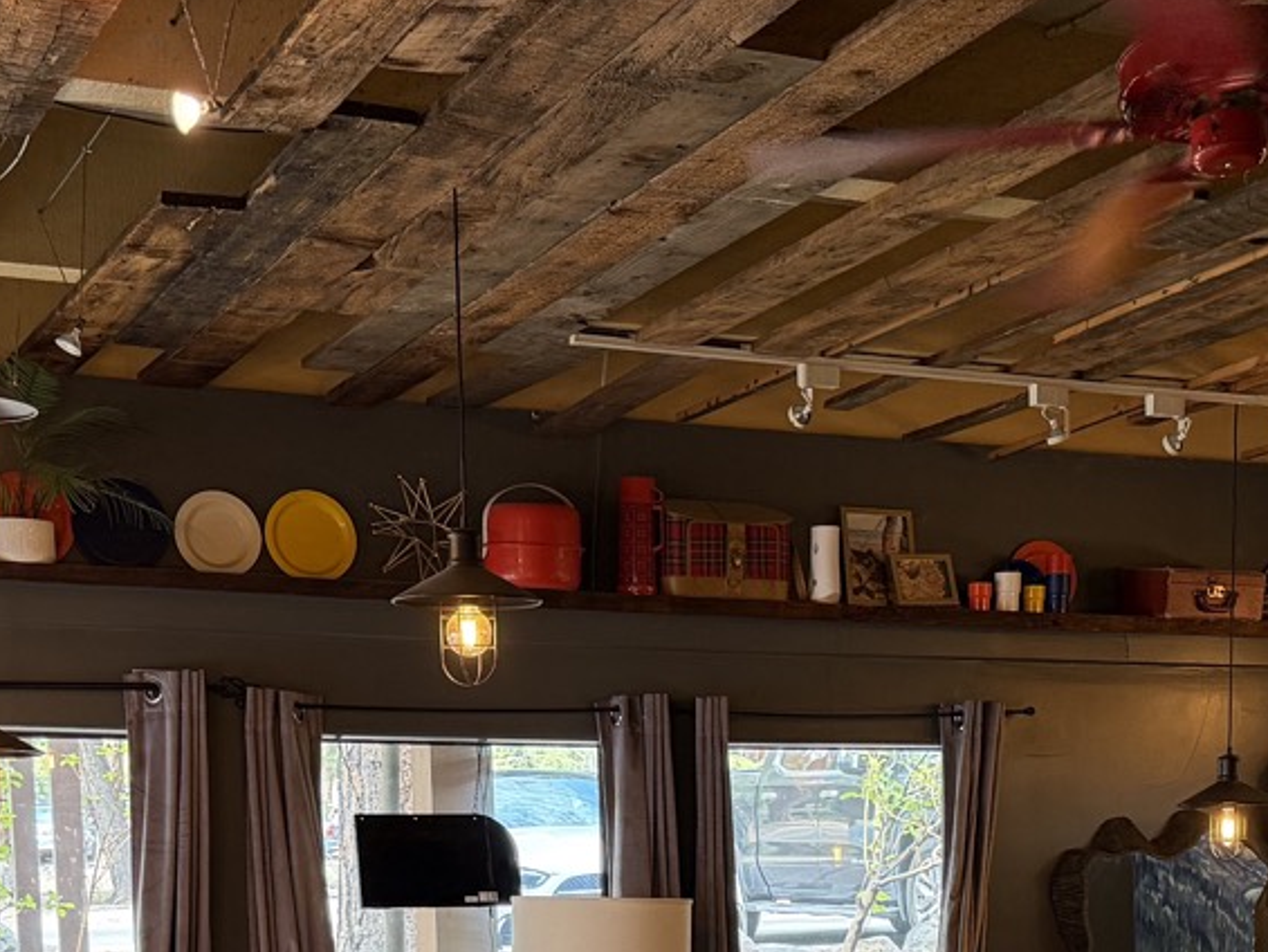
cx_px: 765
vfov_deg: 20.2
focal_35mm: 68
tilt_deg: -7.8
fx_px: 2491
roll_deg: +0.0
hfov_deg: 28.5
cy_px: 1152
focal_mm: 6.76
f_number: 1.78
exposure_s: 1/120
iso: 250
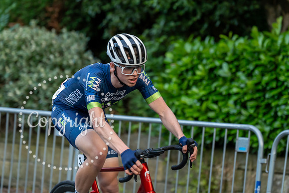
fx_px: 1427
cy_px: 68
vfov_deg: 7.7
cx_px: 128
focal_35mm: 178
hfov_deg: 11.6
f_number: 2.8
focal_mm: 137
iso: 2500
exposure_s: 1/1000
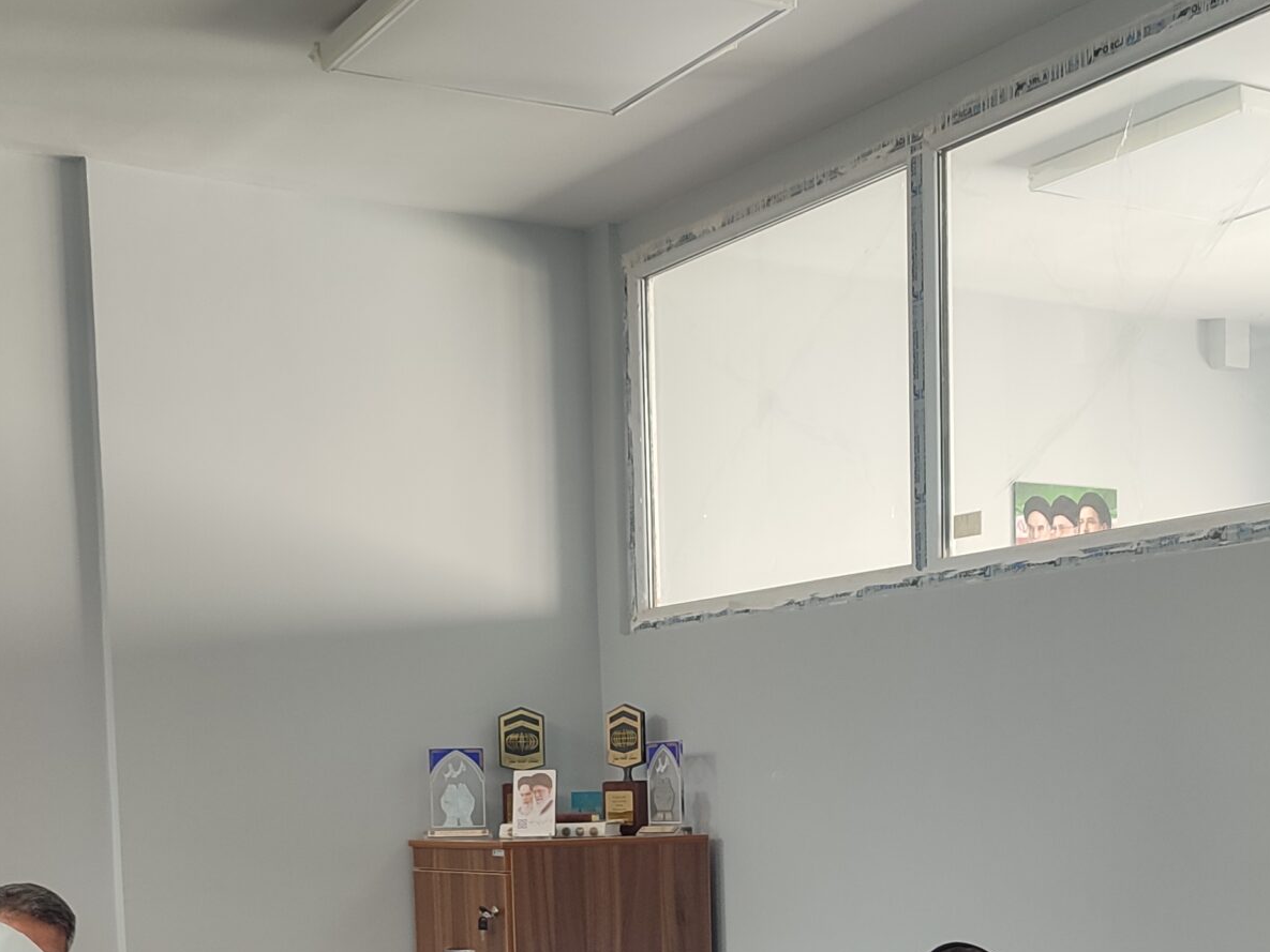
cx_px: 683
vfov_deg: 25.7
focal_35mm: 54
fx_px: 1981
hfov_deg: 35.5
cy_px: 957
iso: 216
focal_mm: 6.04
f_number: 1.9
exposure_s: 1/20
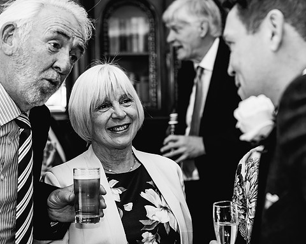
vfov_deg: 15.2
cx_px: 139
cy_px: 122
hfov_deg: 19.0
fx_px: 915
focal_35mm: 101
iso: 800
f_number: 4.5
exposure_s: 1/200
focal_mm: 89
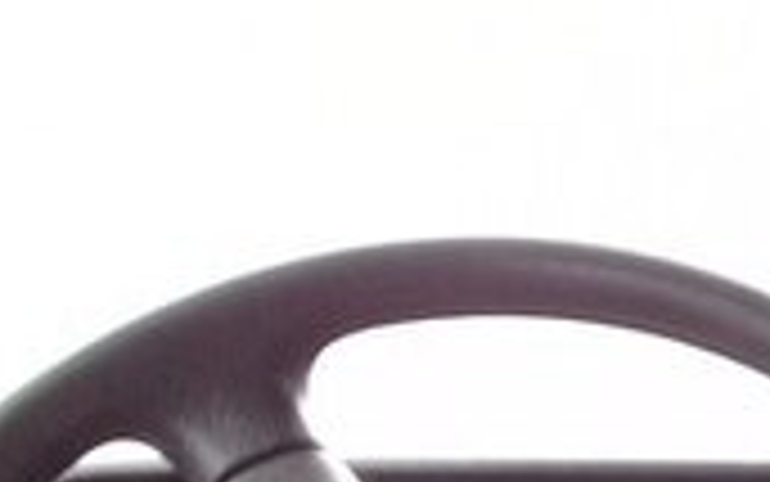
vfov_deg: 9.6
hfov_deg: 14.5
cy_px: 989
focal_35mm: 127
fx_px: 2666
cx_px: 1364
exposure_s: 1/33
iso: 50
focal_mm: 3.3
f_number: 2.2
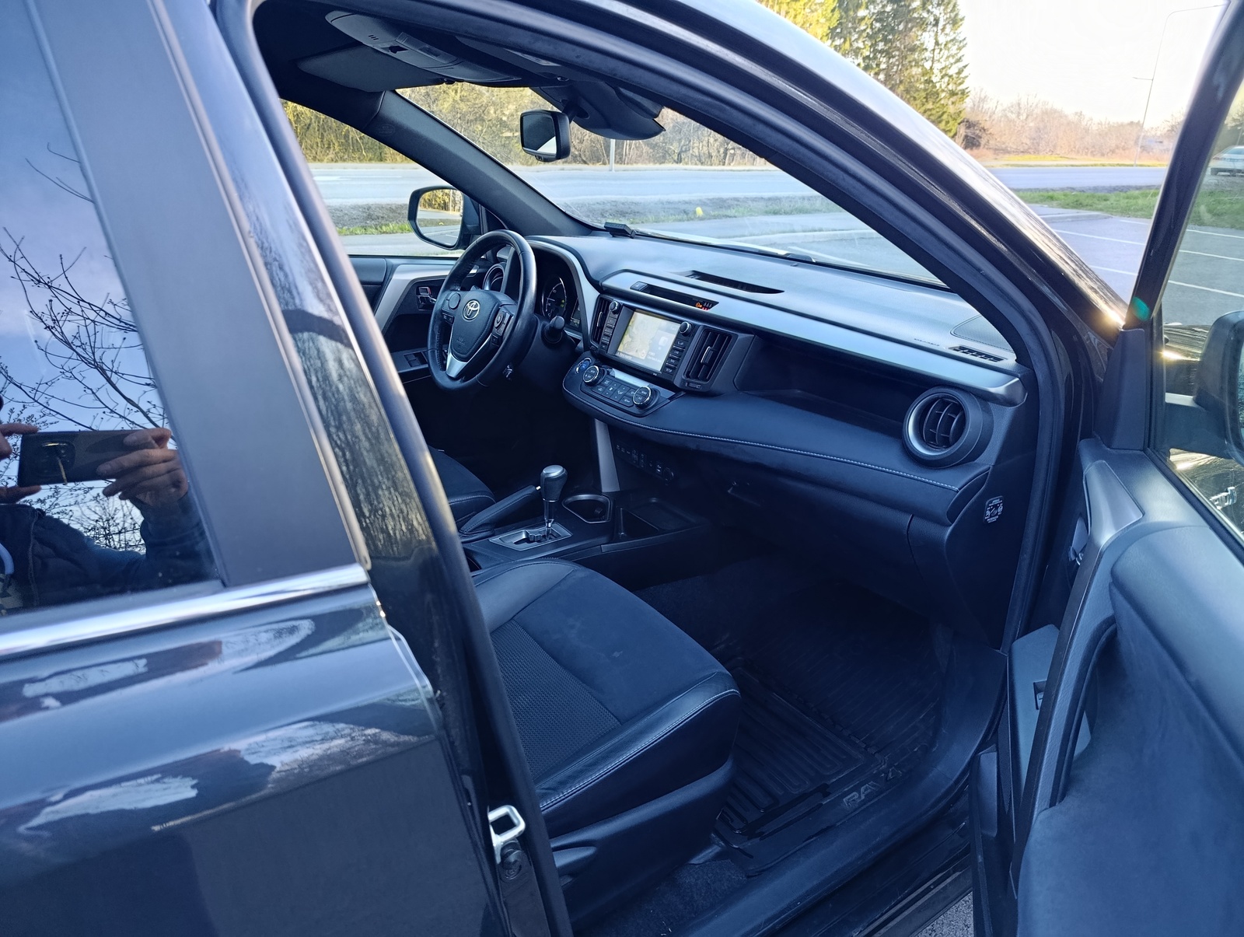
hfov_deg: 73.8
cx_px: 622
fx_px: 828
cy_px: 468
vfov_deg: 59.0
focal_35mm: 23
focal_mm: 6.11
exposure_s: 1/100
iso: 632
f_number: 1.65
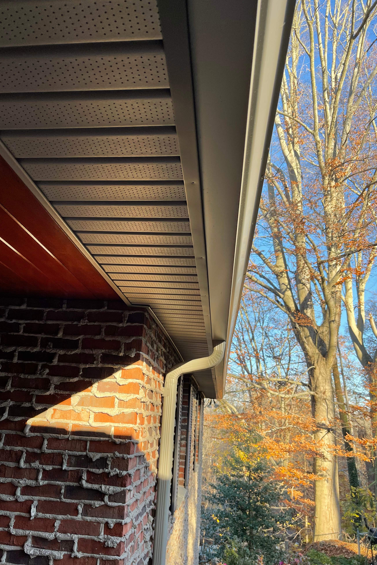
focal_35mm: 28
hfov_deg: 46.3
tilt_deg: +17.9
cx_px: 168
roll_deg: -3.3
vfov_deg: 65.5
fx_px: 440
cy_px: 279
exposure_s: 1/415
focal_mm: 5.1
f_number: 1.6
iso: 32
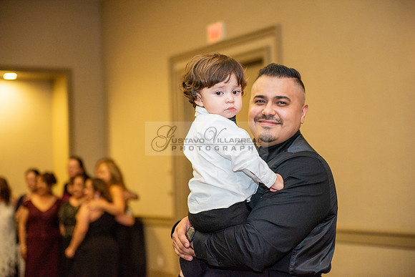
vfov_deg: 19.5
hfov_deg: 28.8
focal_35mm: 70
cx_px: 208
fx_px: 807
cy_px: 138
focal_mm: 70
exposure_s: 1/160
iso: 1600
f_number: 2.8
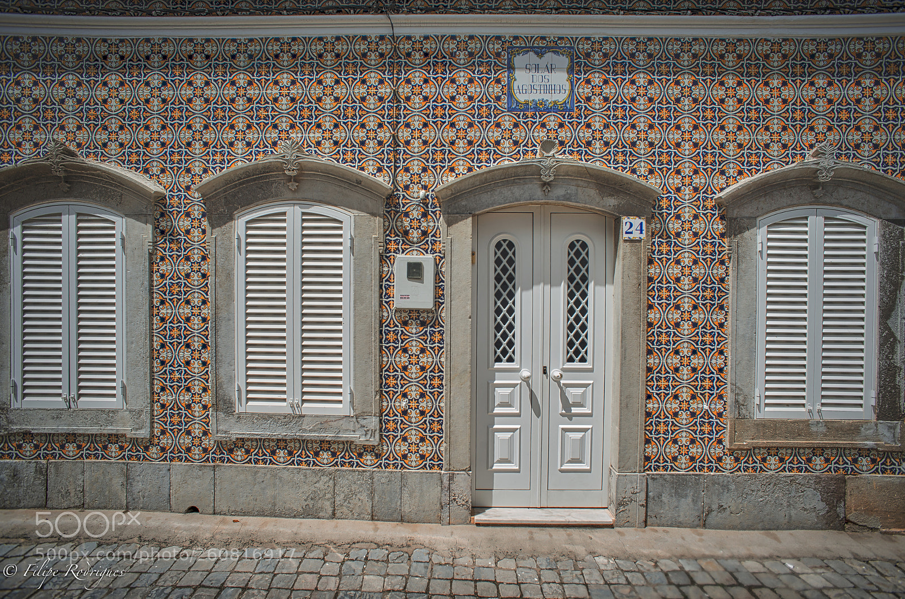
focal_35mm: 16
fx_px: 401
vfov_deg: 73.5
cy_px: 300
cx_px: 452
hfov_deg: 96.9
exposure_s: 1/200
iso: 100
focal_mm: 16
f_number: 8
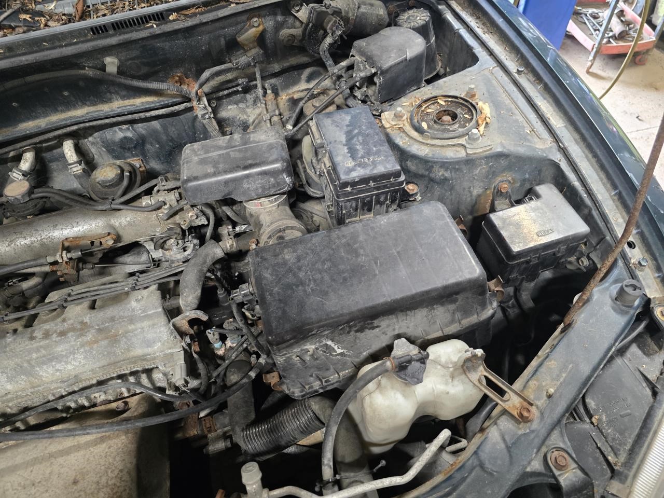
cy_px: 249
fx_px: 441
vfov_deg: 58.9
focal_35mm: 23
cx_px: 332
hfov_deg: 73.9
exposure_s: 1/60
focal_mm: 6.3
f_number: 1.7
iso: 800
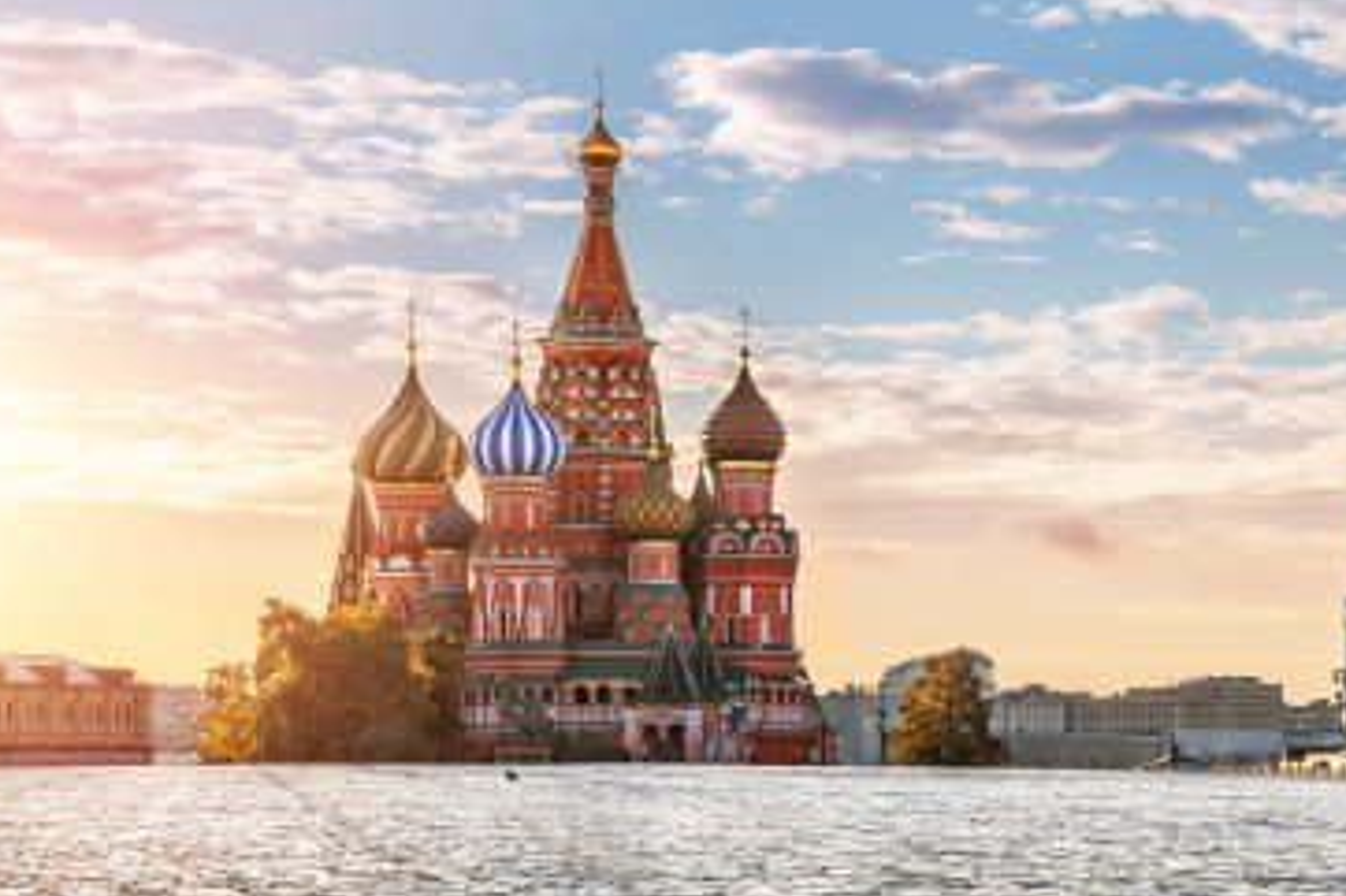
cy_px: 212
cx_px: 1097
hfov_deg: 18.4
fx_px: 4111
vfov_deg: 12.4
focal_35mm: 110
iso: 80
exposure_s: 1/100
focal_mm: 65
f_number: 10
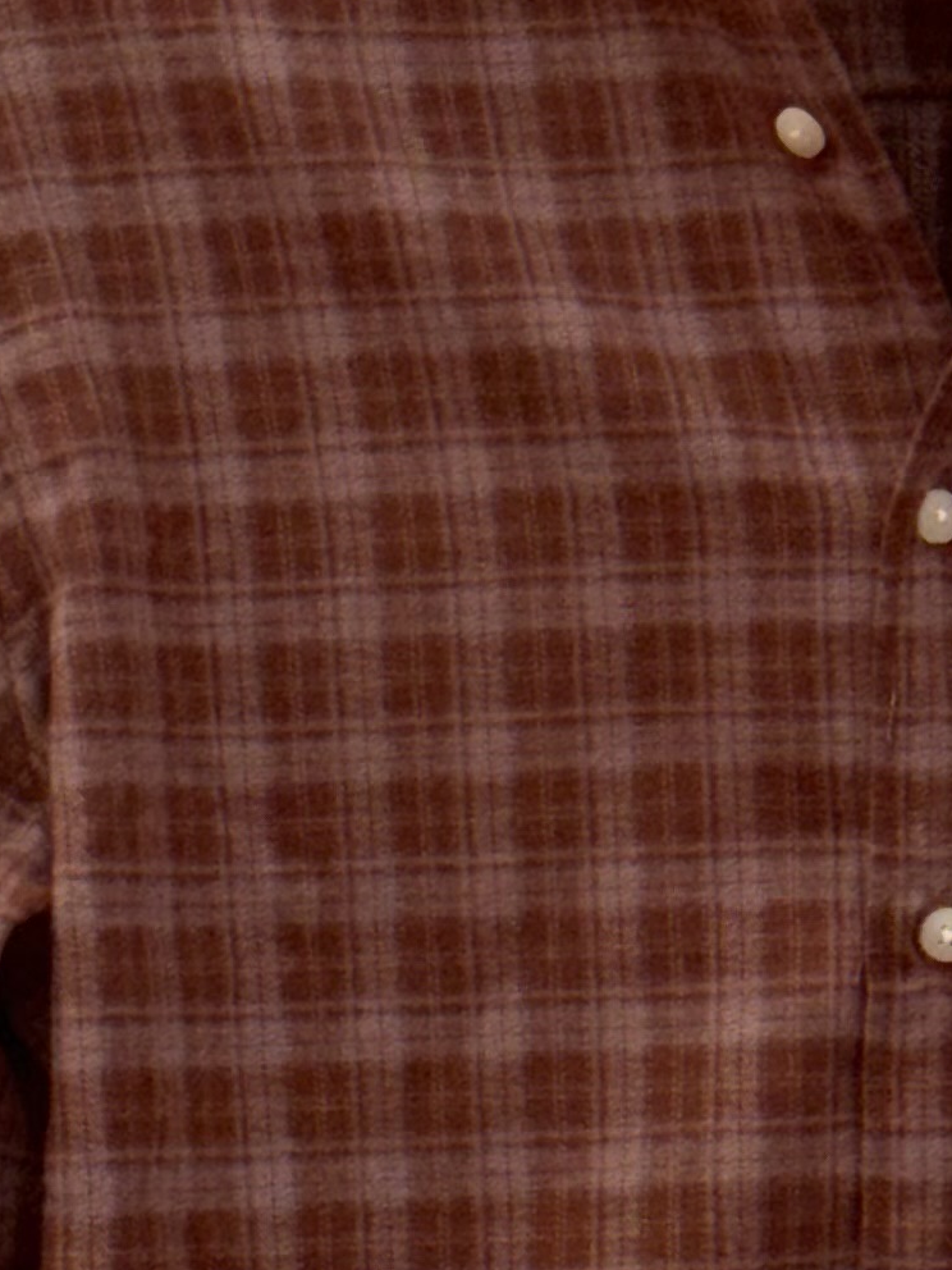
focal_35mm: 195
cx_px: 998
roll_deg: +0.0
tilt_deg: -5.5
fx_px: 7150
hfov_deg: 7.6
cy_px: 1091
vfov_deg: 10.1
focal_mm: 6.76
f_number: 1.78
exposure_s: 1/499
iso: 50
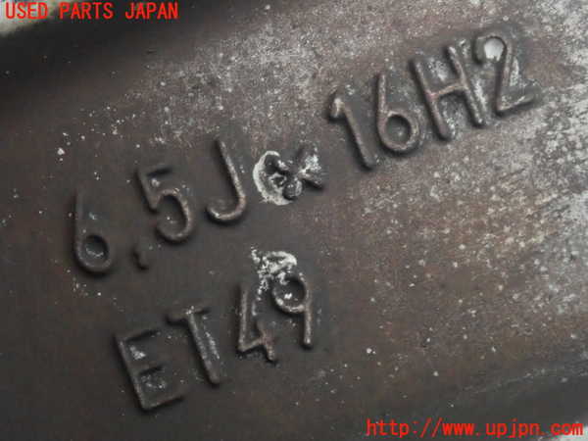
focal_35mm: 100
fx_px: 1699
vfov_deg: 14.8
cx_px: 294
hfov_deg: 19.6
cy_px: 220
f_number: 4.9
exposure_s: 1/15
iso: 3200
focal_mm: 18
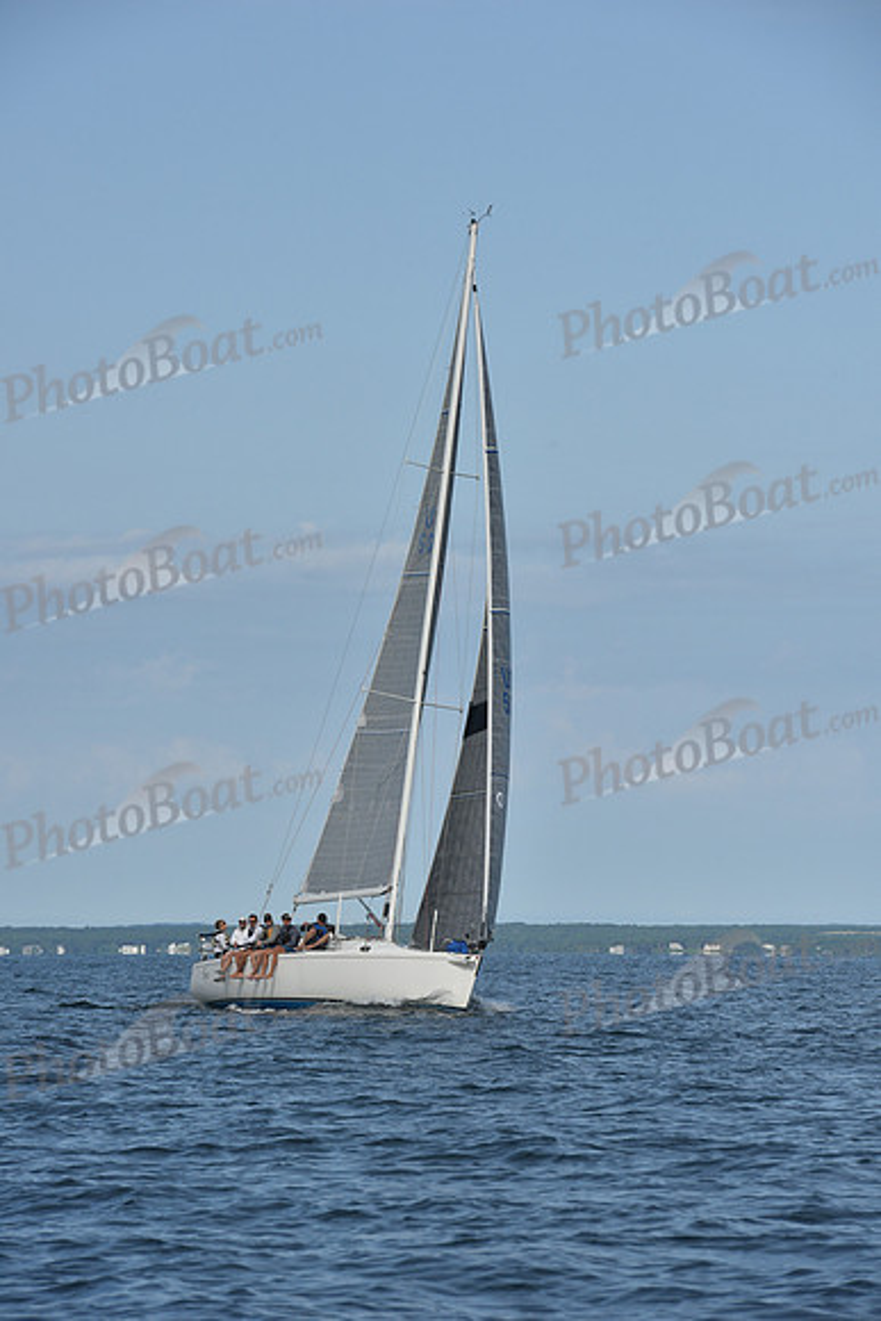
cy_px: 660
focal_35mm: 185
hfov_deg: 7.4
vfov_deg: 11.1
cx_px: 440
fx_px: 6786
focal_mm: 185
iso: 320
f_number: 11
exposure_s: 1/1000
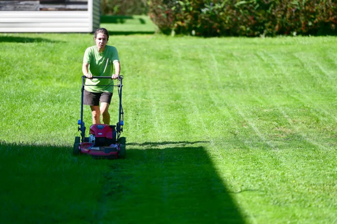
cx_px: 168
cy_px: 112
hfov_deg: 10.3
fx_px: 1871
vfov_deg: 6.9
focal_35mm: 200
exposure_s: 1/1600
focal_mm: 200
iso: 125
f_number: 2.8
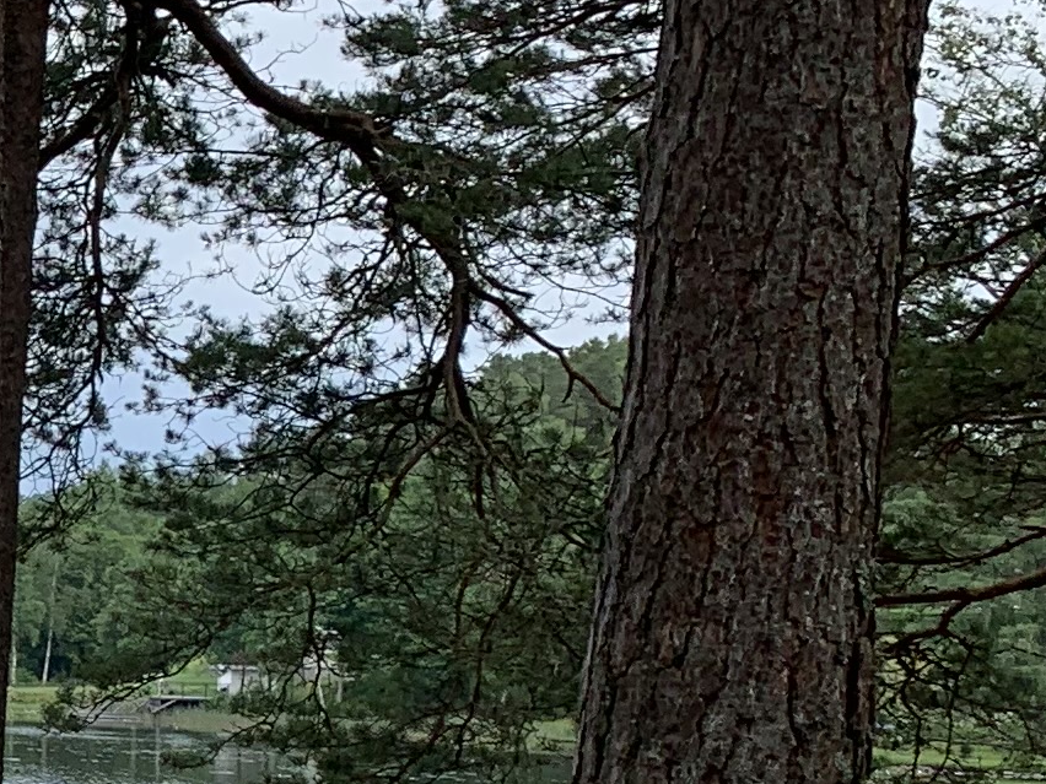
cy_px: 769
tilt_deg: -2.2
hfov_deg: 13.5
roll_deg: -1.6
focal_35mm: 123
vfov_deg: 11.9
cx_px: -1107
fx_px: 3717
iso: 25
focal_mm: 4.25
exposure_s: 1/1282
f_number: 1.8
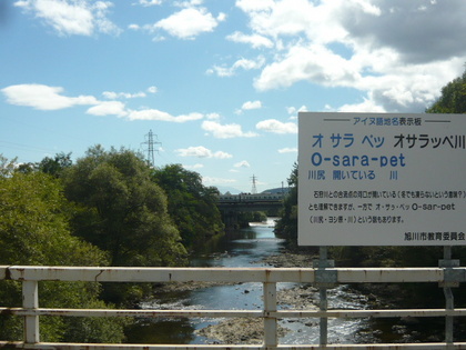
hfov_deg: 41.2
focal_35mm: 46
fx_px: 619
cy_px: 175
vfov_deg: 31.5
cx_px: 233
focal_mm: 5.5
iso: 100
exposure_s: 1/320
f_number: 8
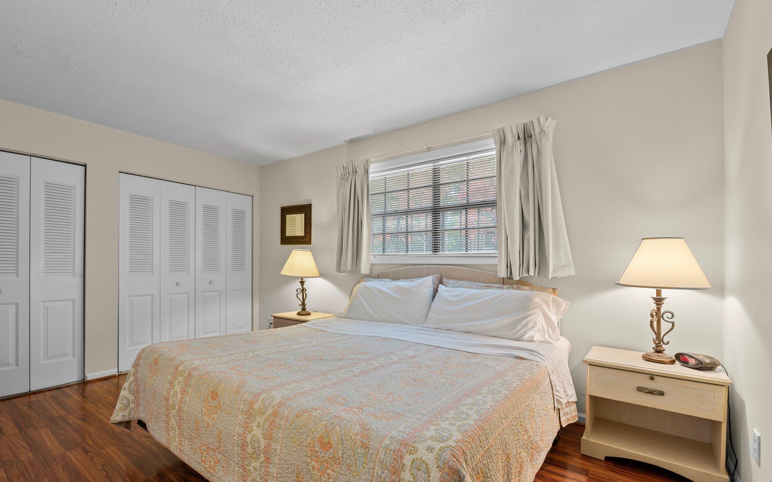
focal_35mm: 16
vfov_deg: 71.2
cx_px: 374
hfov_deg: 97.8
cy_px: 257
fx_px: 337
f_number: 6.3
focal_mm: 15
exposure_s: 1/4
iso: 400
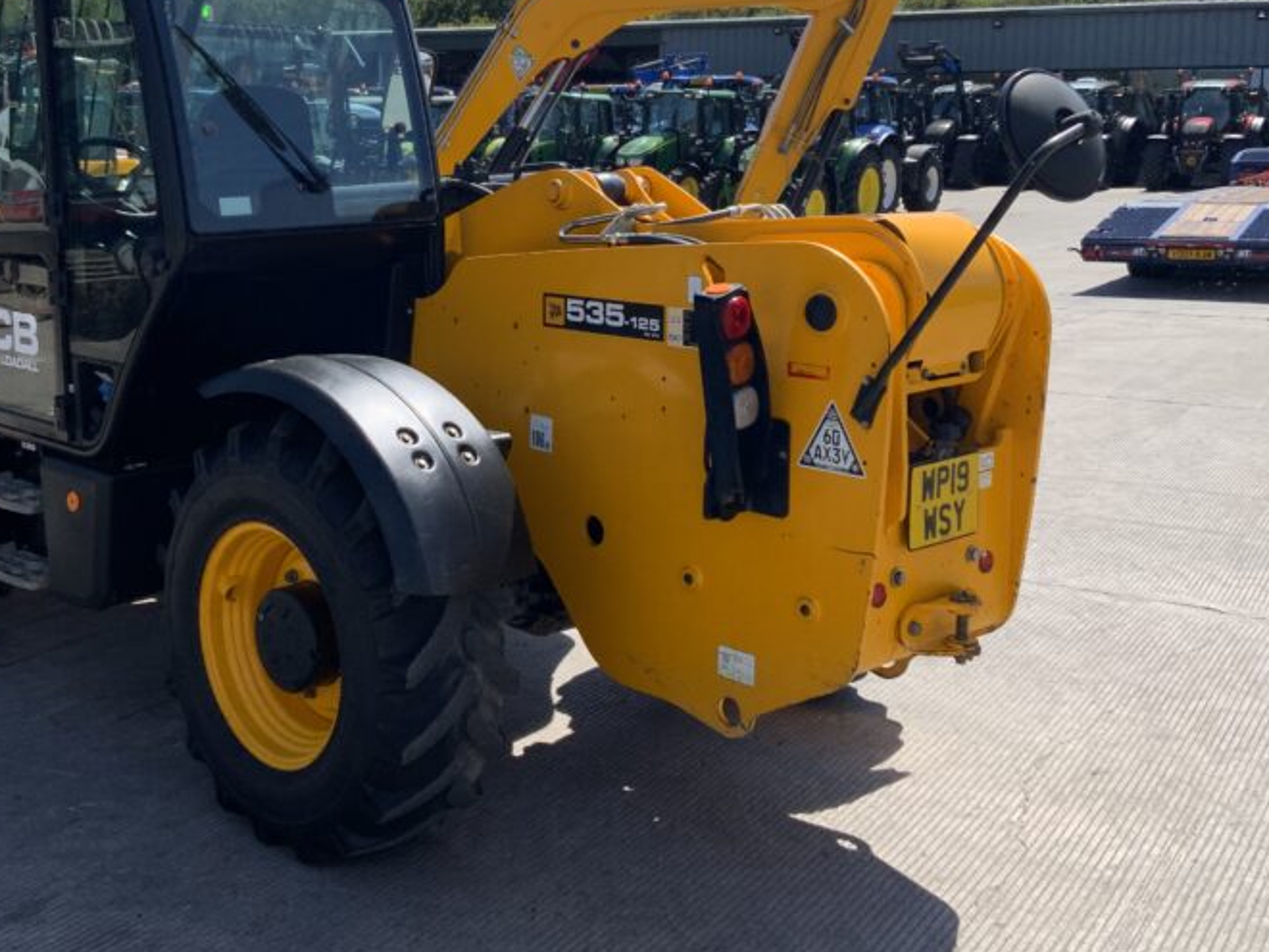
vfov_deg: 32.1
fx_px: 1650
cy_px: 375
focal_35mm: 45
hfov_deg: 41.9
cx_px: 529
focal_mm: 3
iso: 16
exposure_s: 1/1412
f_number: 1.8
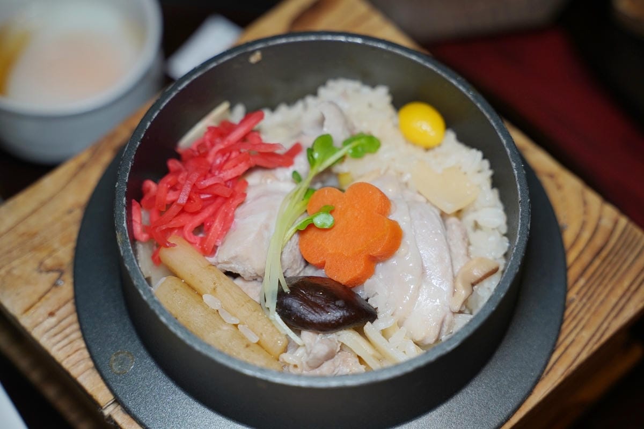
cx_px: 322
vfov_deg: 18.2
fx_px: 1342
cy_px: 214
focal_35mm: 75
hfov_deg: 27.0
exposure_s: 1/80
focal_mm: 75
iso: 320
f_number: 4
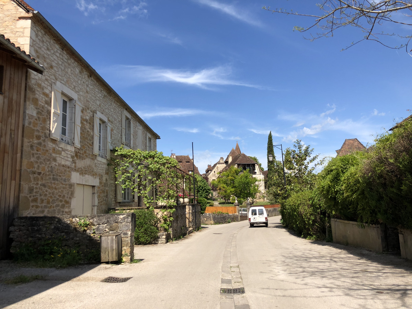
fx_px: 333
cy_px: 154
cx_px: 206
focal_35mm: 28
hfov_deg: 63.4
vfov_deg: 49.7
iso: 20
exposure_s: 1/1779
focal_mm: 4
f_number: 1.8
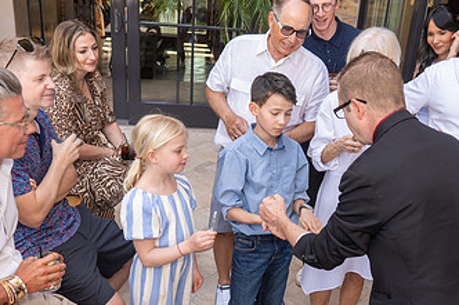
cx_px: 285
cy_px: 183
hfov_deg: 46.0
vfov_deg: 31.8
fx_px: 535
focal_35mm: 42
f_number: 4
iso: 320
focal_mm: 24
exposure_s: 1/200
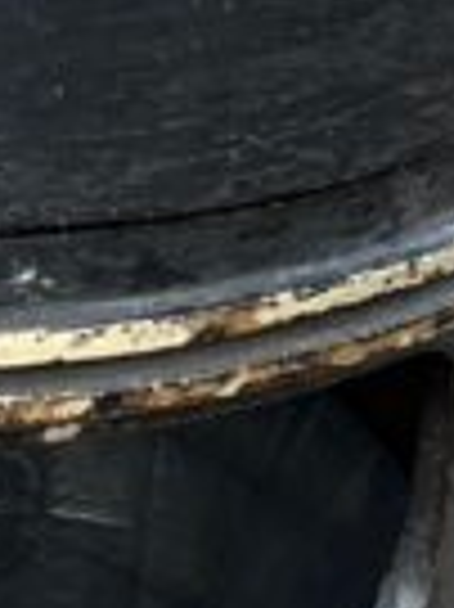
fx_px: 3450
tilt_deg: -36.0
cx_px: -315
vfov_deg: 9.7
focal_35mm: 197
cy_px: 928
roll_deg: +0.3
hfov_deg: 7.3
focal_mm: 5.1
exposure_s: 1/317
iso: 50
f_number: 1.6
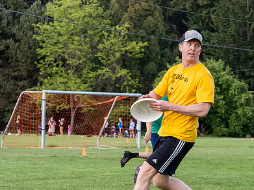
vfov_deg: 7.4
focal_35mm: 200
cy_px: 124
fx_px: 1467
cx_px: 183
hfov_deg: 9.9
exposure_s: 1/1000
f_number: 5.6
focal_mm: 60
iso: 2500
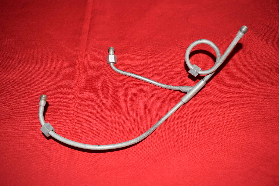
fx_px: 279
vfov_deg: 36.9
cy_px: 93
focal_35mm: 36
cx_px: 140
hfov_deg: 53.1
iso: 400
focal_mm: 24
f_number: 5.6
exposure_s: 1/125
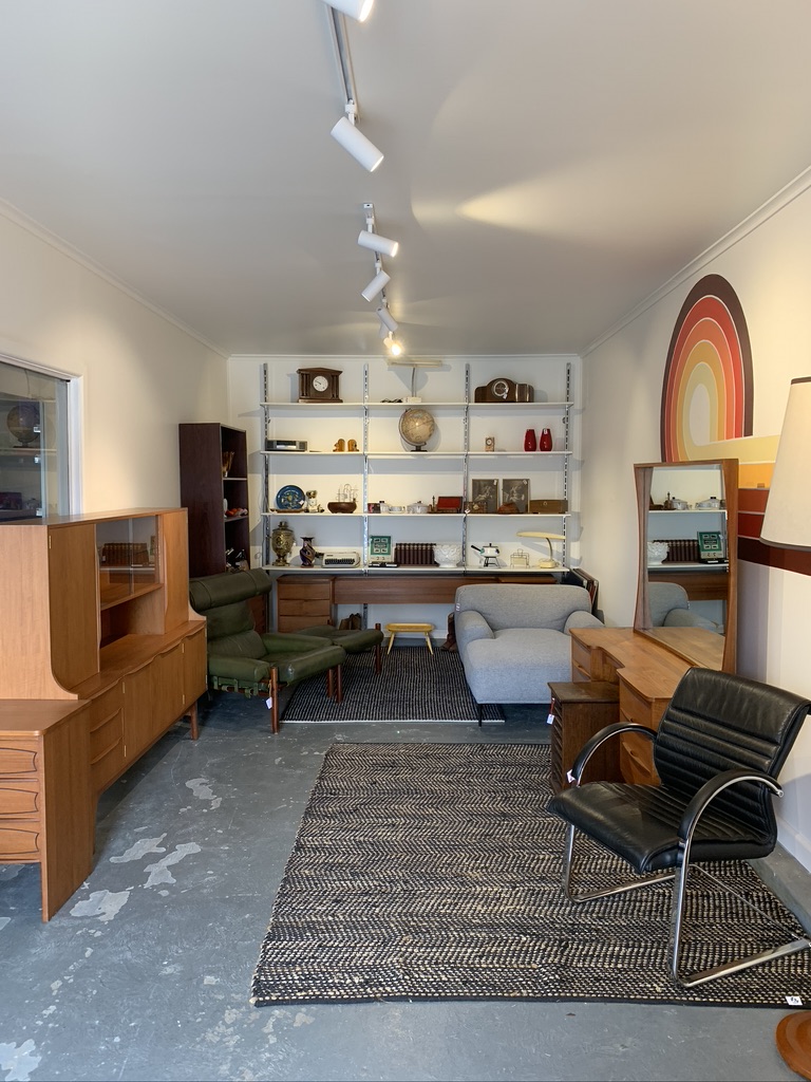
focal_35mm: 26
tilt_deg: -3.3
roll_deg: -0.5
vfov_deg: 67.3
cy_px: 541
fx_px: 812
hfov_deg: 53.1
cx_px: 406
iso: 80
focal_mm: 4.25
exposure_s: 1/50
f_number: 1.8
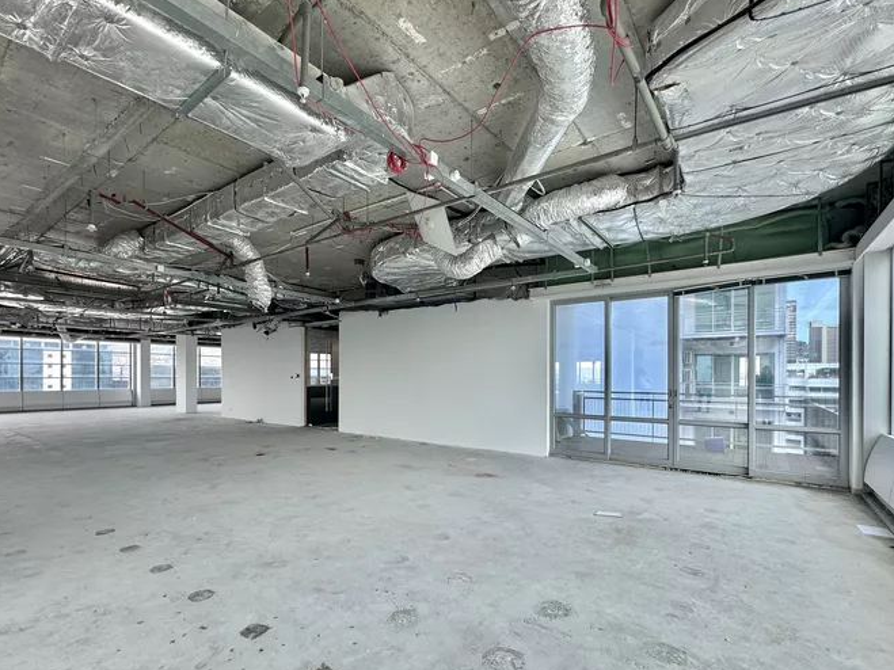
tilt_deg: -1.2
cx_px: 408
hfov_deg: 90.8
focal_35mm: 17
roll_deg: -0.3
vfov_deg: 74.4
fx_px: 439
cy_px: 378
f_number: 2.2
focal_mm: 2.22
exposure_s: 1/161
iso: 40
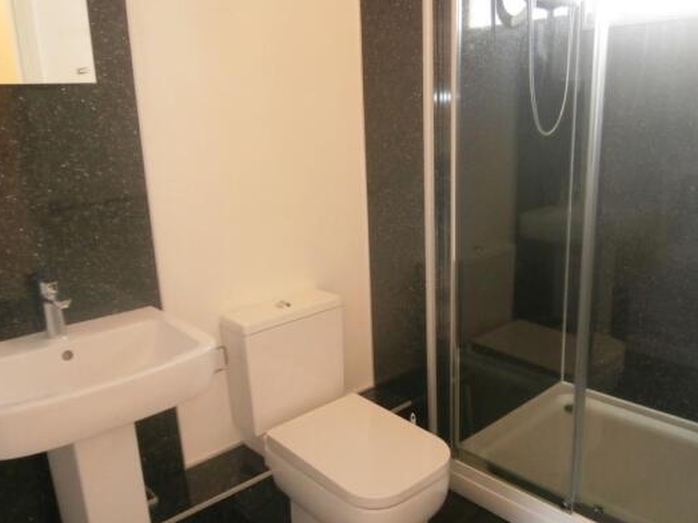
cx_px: 352
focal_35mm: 29
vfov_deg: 48.2
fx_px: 585
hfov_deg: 61.7
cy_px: 261
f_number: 2.8
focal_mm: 4.7
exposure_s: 1/30
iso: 200
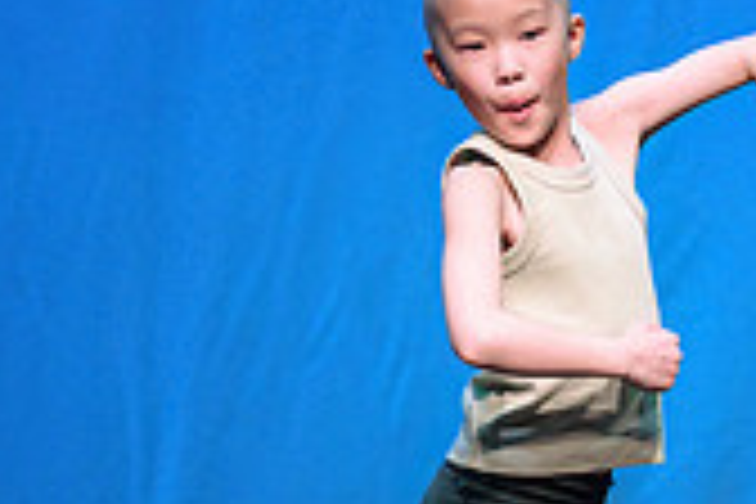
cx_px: 853
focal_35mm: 803
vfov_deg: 1.7
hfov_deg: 2.6
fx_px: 16862
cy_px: 575
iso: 1250
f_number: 2.8
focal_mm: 200
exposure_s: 1/500
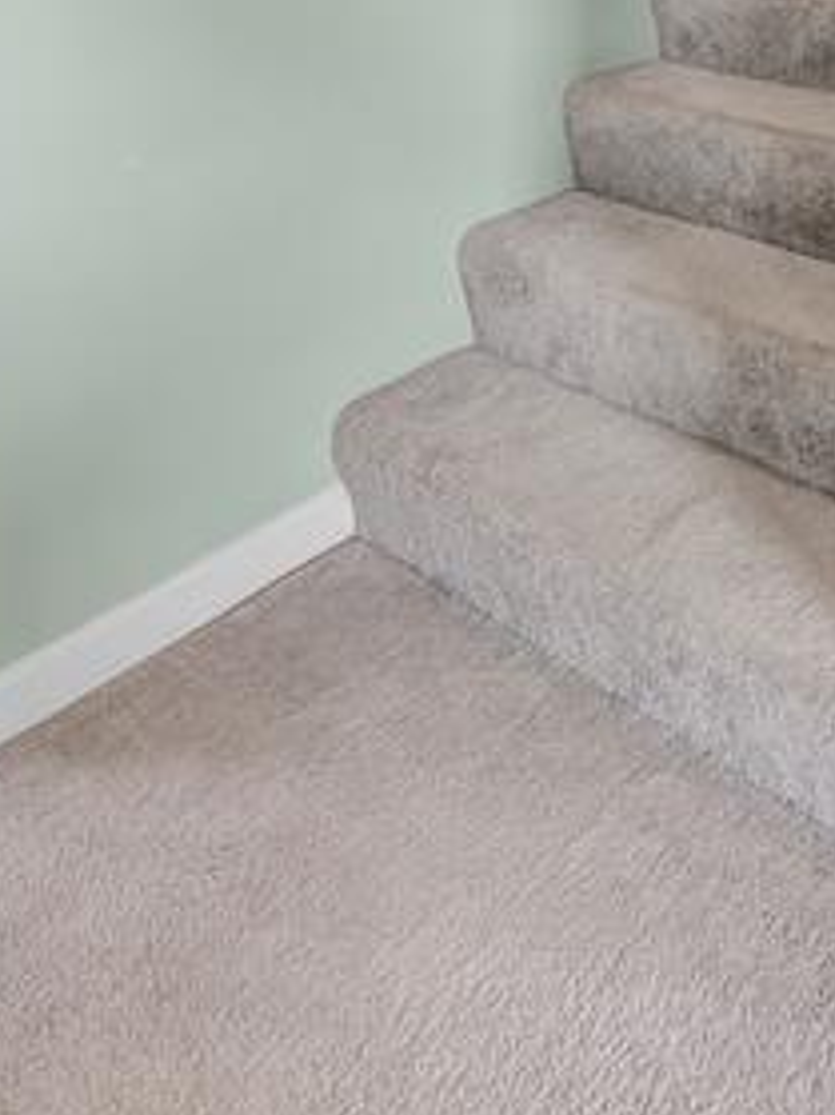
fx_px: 1191
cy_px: -208
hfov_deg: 36.7
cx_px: 721
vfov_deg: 38.1
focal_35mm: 37
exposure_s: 1/13
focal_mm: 14
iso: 450
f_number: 9
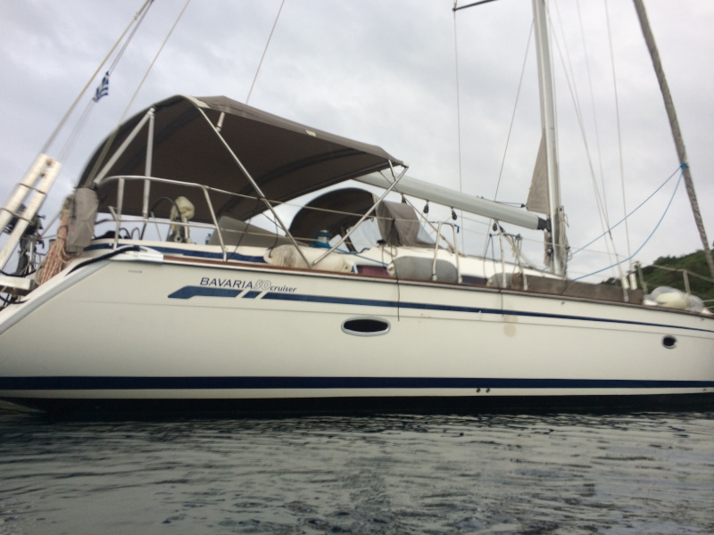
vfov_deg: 48.2
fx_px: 598
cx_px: 357
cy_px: 268
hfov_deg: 61.7
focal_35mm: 29
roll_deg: +1.5
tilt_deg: +8.3
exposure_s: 1/175
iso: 32
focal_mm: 4.15
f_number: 2.2
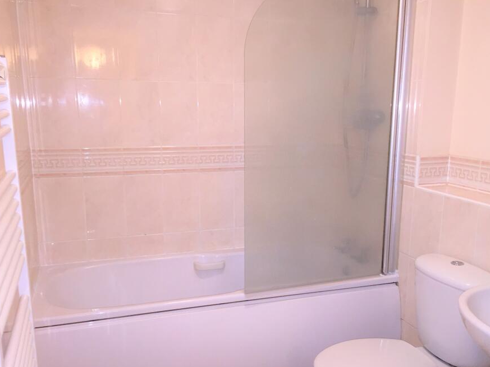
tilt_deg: -12.5
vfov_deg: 41.7
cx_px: 262
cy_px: 205
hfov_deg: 53.9
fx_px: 481
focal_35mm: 34
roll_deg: +0.1
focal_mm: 4.15
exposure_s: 1/25
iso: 125
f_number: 2.2
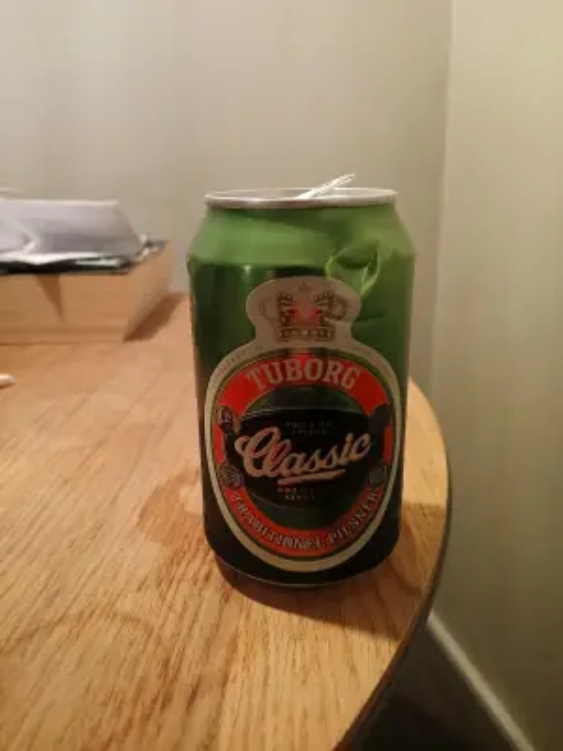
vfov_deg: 67.3
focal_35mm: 26
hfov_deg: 53.1
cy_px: 376
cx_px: 282
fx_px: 564
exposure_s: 1/16.7
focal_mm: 3.98
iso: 1250
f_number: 1.8
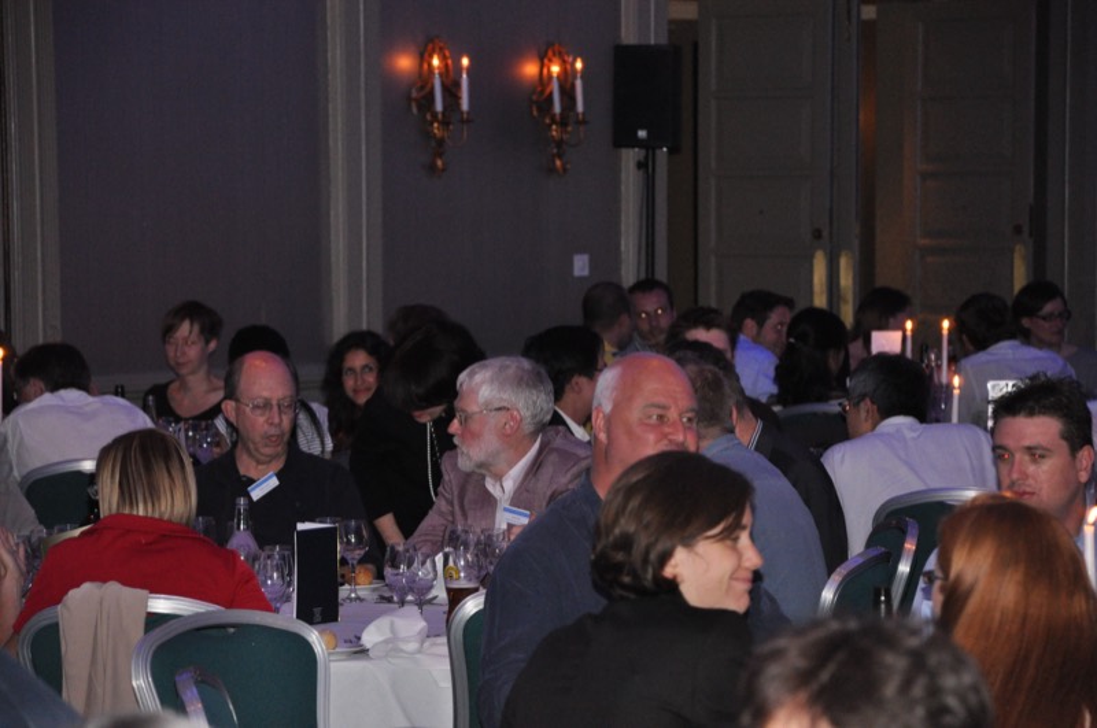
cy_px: 364
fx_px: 4793
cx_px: 548
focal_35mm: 158
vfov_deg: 8.7
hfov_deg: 13.1
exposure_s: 1/60
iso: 1600
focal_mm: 105
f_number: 5.6
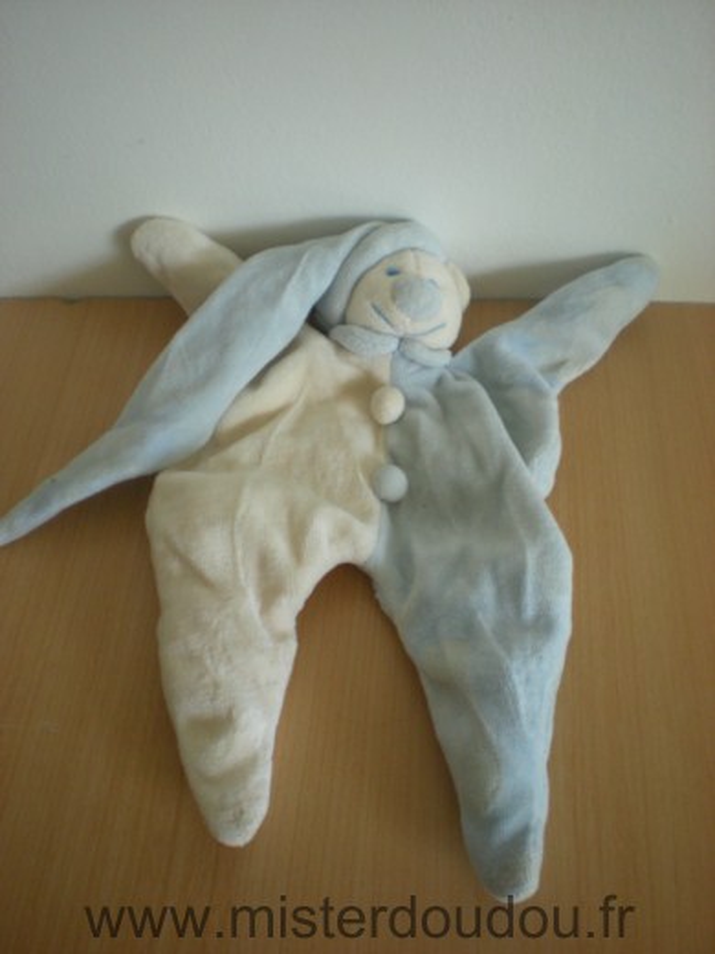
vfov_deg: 49.0
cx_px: 358
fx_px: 1047
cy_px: 477
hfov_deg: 37.7
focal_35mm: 38
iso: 200
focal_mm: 6.3
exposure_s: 1/30.6
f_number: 3.1
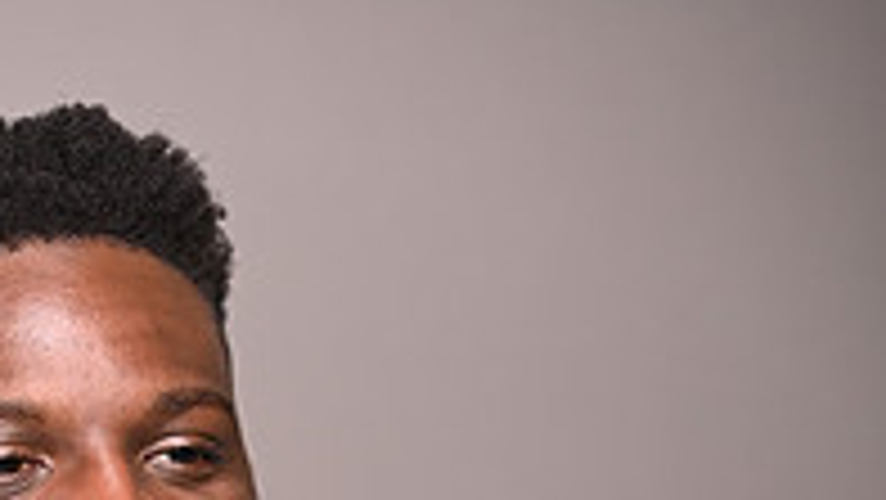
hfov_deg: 5.8
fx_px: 8696
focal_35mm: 370
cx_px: 130
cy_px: 1302
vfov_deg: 3.2
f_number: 4
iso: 250
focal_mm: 120
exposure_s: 1/200
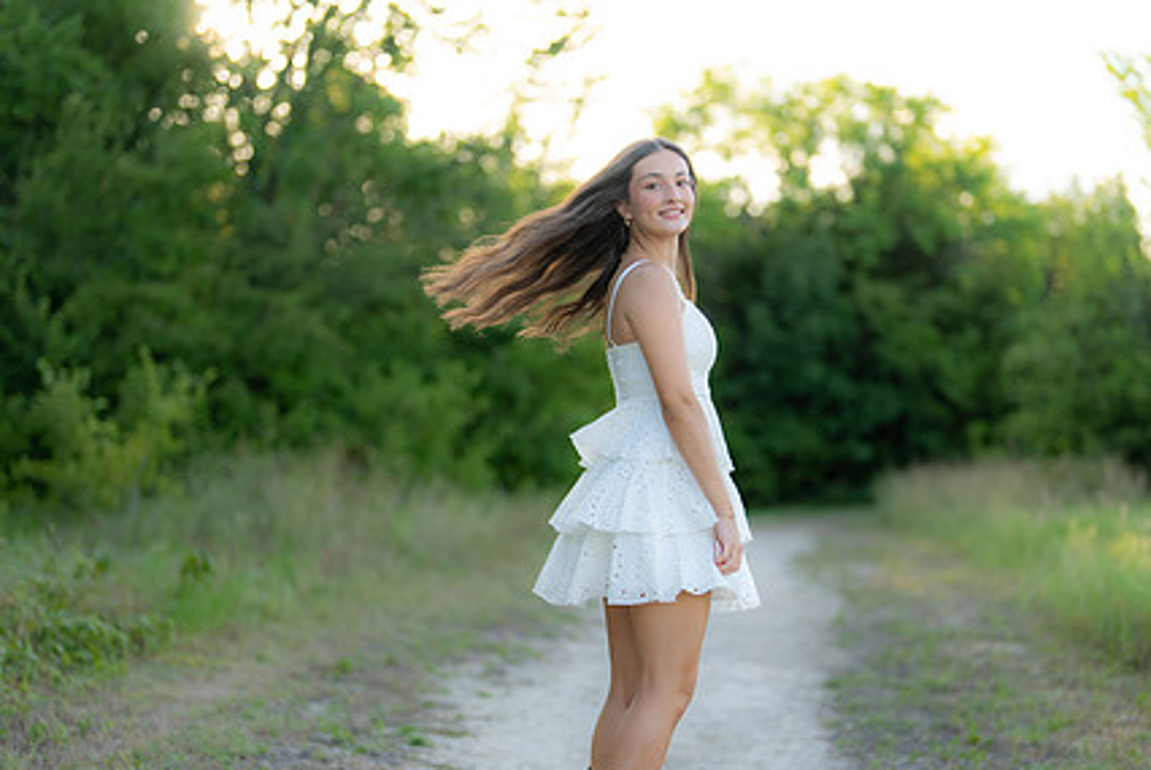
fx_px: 2176
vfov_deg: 20.0
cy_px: 458
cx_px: 632
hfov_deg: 29.6
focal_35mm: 68
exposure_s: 1/1000
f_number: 1.2
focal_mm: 50
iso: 100
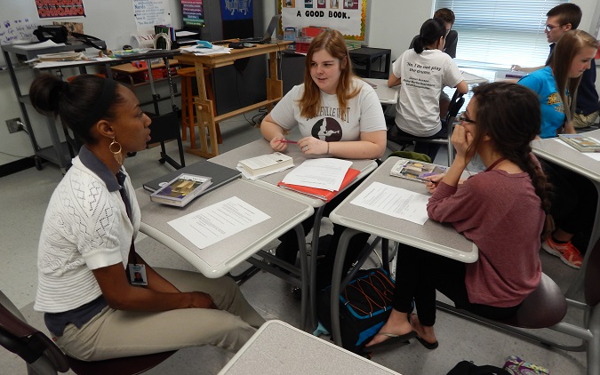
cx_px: 307
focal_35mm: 25
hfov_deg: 72.5
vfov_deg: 49.3
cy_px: 183
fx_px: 409
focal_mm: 4
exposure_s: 1/30
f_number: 3
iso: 200
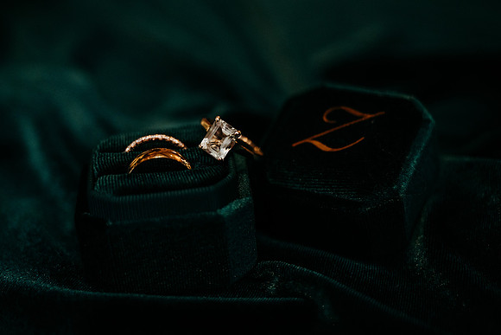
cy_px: 183
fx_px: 977
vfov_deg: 19.4
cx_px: 233
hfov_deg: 28.7
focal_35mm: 70
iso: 800
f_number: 3.5
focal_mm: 60
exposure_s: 1/200
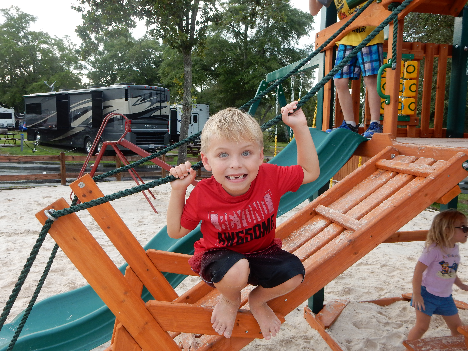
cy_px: 176
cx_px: 234
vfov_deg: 46.8
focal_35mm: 30
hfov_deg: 60.0
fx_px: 406
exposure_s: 1/100
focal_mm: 5.4
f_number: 4
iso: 125
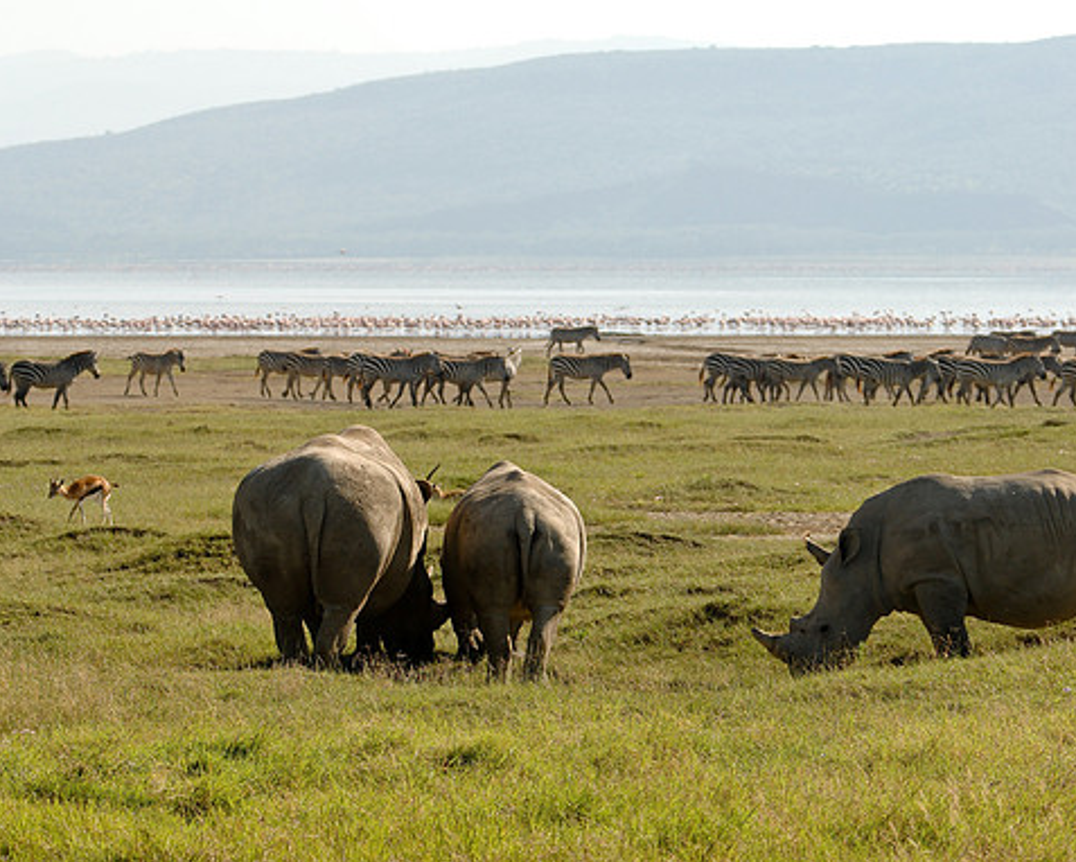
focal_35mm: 214
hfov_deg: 9.0
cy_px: 430
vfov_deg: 7.2
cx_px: 634
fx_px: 6804
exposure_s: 1/750
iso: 200
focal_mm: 125
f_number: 5
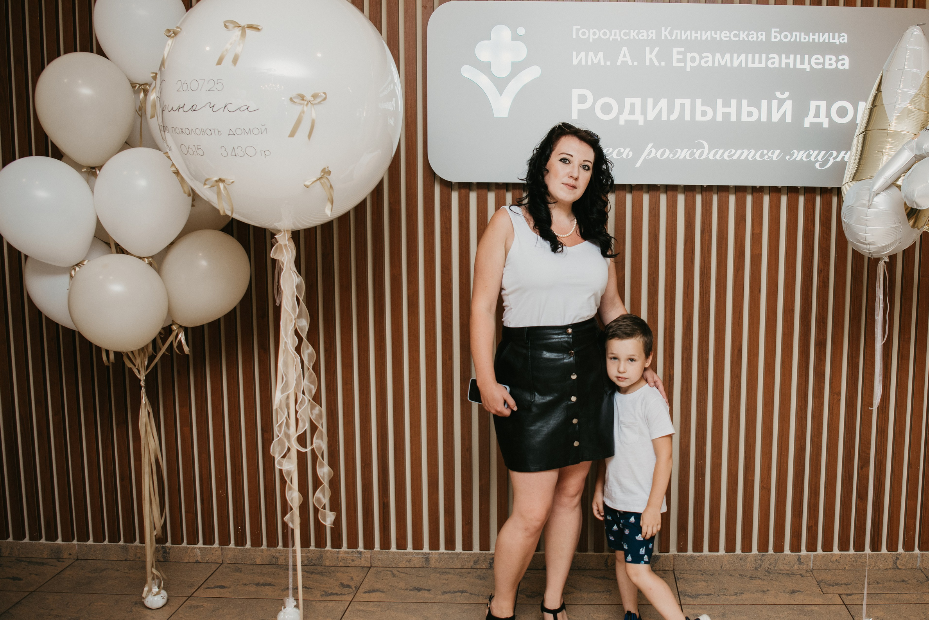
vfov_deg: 40.0
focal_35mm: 33
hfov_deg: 56.5
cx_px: 588
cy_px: 301
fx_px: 852
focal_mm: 24
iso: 160
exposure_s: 1/160
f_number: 3.5
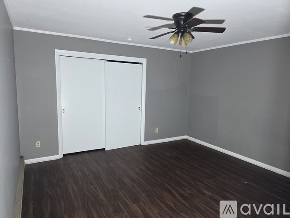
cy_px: 109
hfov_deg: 73.9
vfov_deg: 58.9
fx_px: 193
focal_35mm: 23
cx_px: 145
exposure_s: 1/120
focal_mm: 6.3
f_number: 1.7
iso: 640
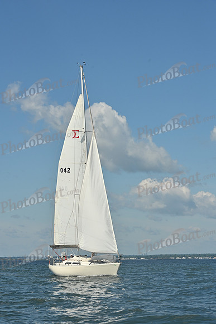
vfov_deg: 20.8
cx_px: 108
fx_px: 881
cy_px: 162
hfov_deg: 14.0
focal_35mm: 98
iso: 320
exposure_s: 1/1600
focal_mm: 98
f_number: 10
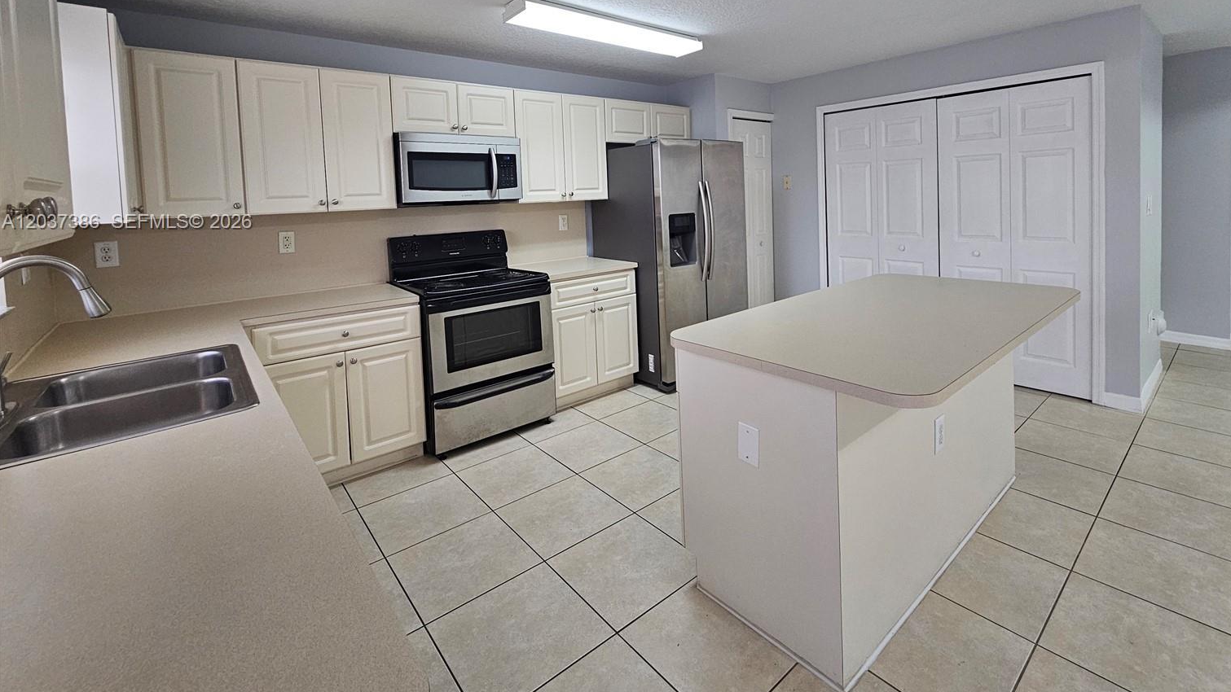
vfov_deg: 68.3
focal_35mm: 15
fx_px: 490
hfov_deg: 102.9
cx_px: 650
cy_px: 223
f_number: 2.2
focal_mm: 2.2
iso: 250
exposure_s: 1/60
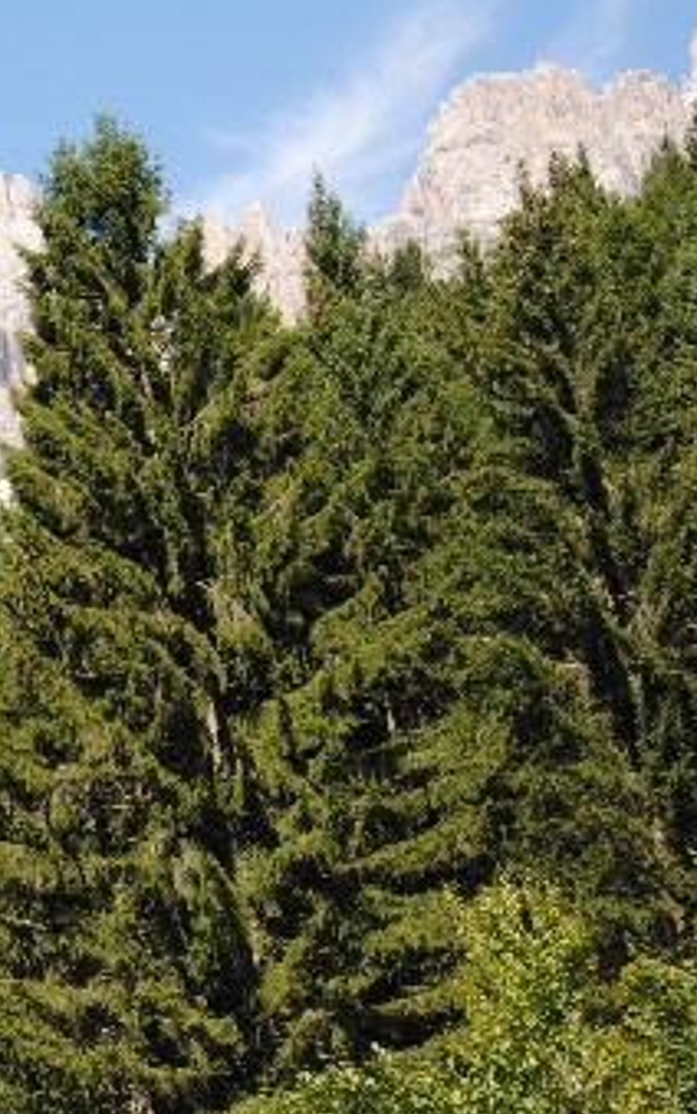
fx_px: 4466
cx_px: -570
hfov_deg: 8.6
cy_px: 291
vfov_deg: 14.2
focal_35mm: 147
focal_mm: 42
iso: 100
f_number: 7.1
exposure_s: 1/200
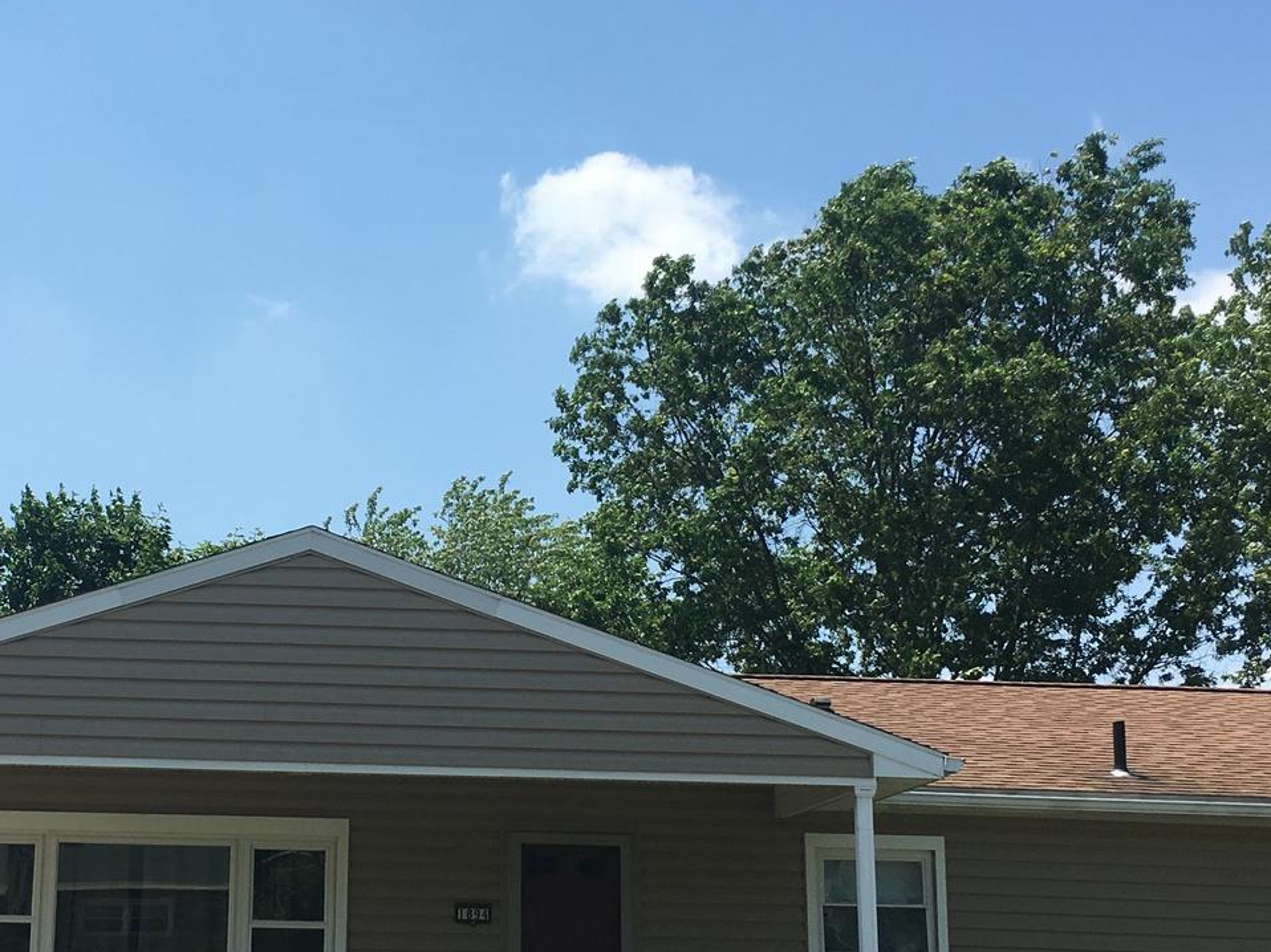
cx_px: 362
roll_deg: -0.6
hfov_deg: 30.8
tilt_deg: +14.1
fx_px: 2276
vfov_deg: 23.6
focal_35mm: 62
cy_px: 479
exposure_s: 1/1789
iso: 25
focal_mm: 4.15
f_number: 2.2
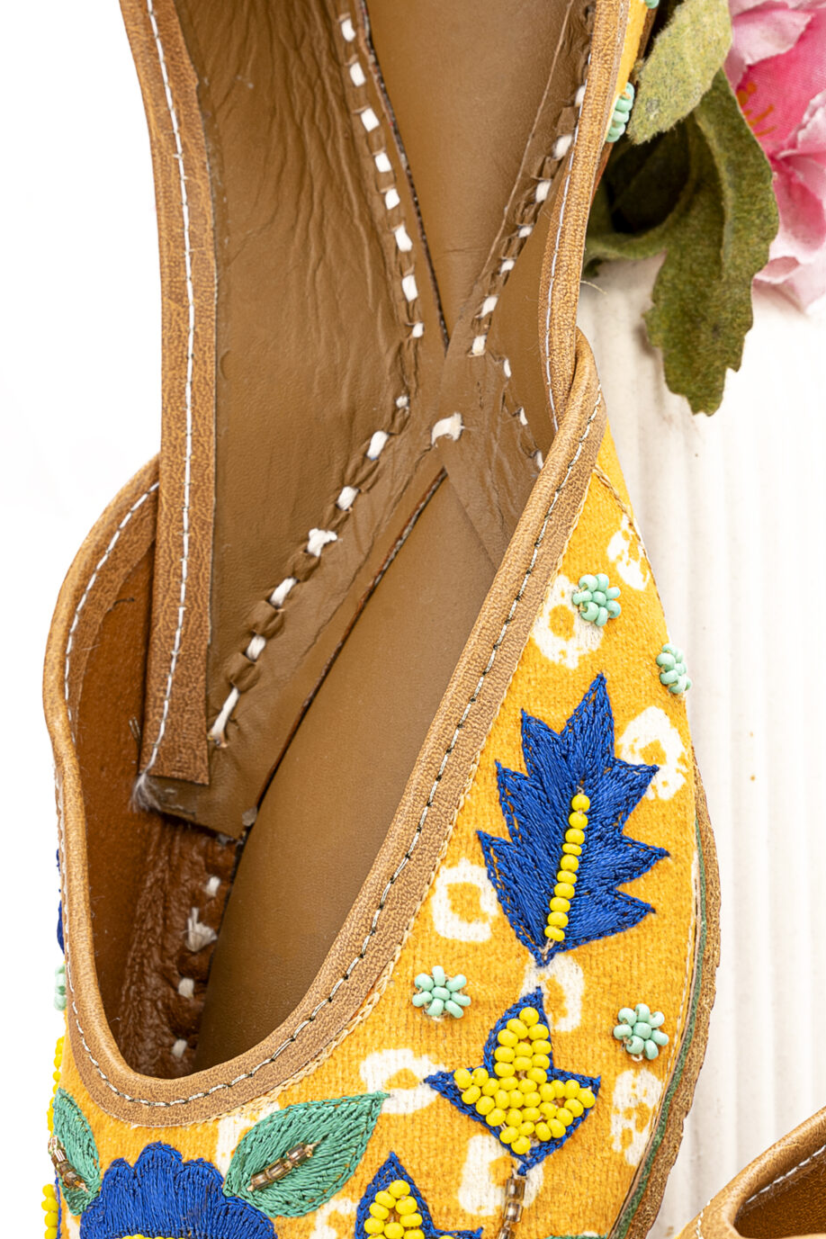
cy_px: 547
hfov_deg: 8.7
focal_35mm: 158
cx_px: 470
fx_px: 5437
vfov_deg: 13.0
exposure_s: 1/125
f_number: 5
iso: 160
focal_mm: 85
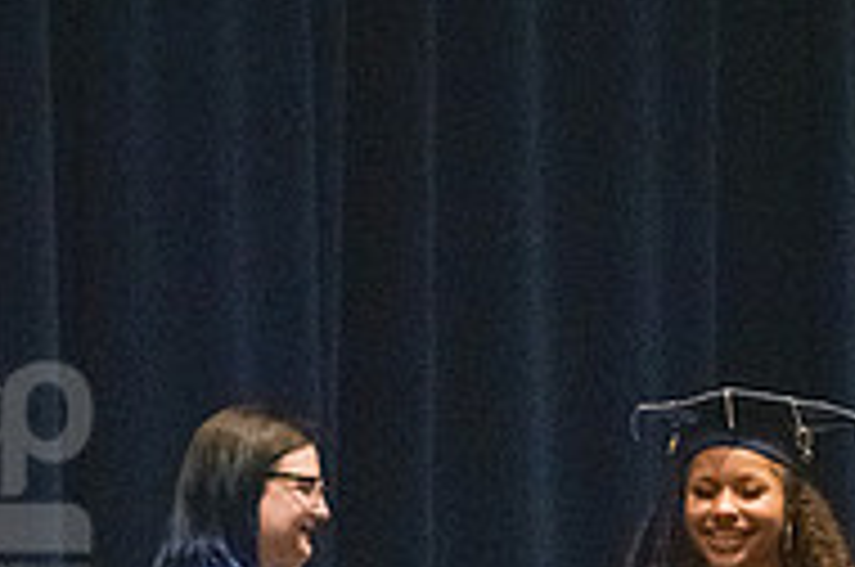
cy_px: 936
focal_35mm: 427
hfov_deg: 4.8
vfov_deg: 3.2
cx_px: 479
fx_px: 10124
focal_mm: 120
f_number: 3.2
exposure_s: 1/400
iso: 10000
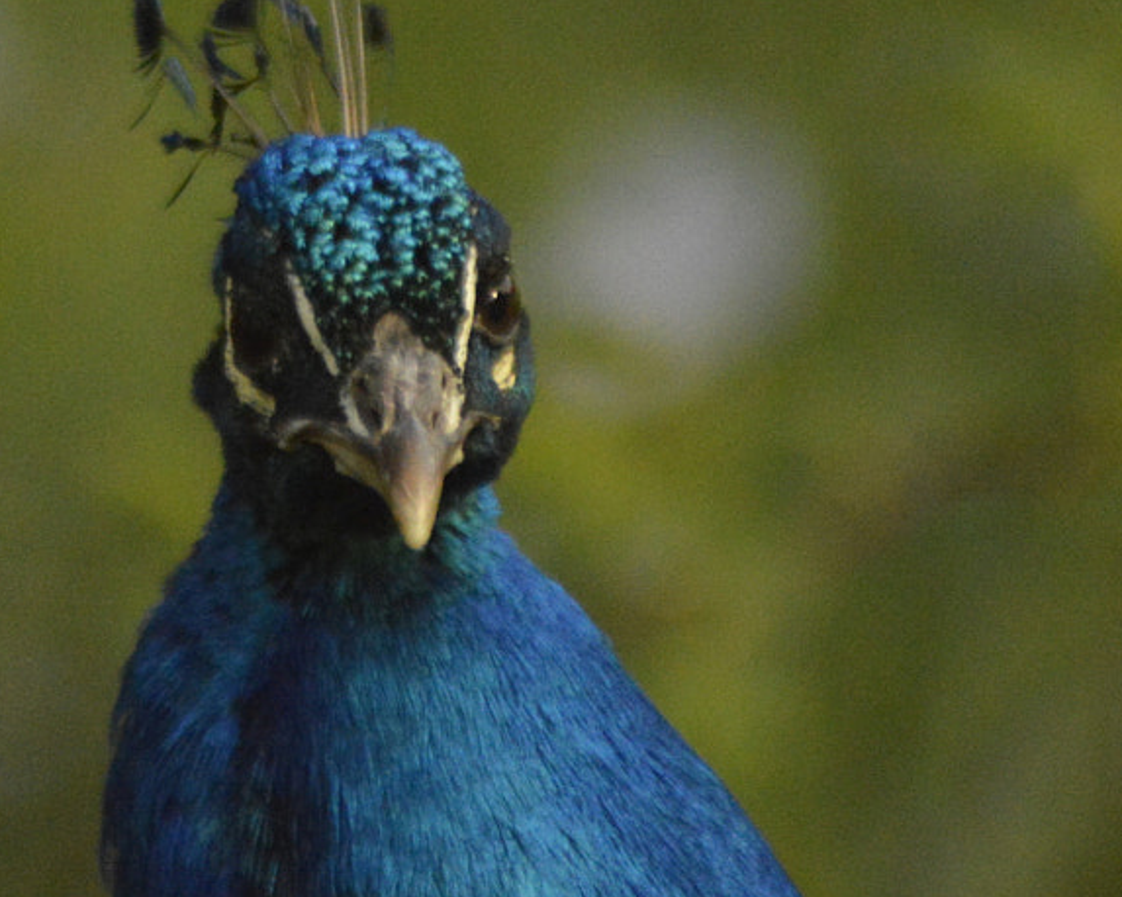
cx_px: 384
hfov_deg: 1.6
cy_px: 456
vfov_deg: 1.3
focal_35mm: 1179
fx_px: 39138
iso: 3200
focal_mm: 300
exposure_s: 1/4000
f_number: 5.6
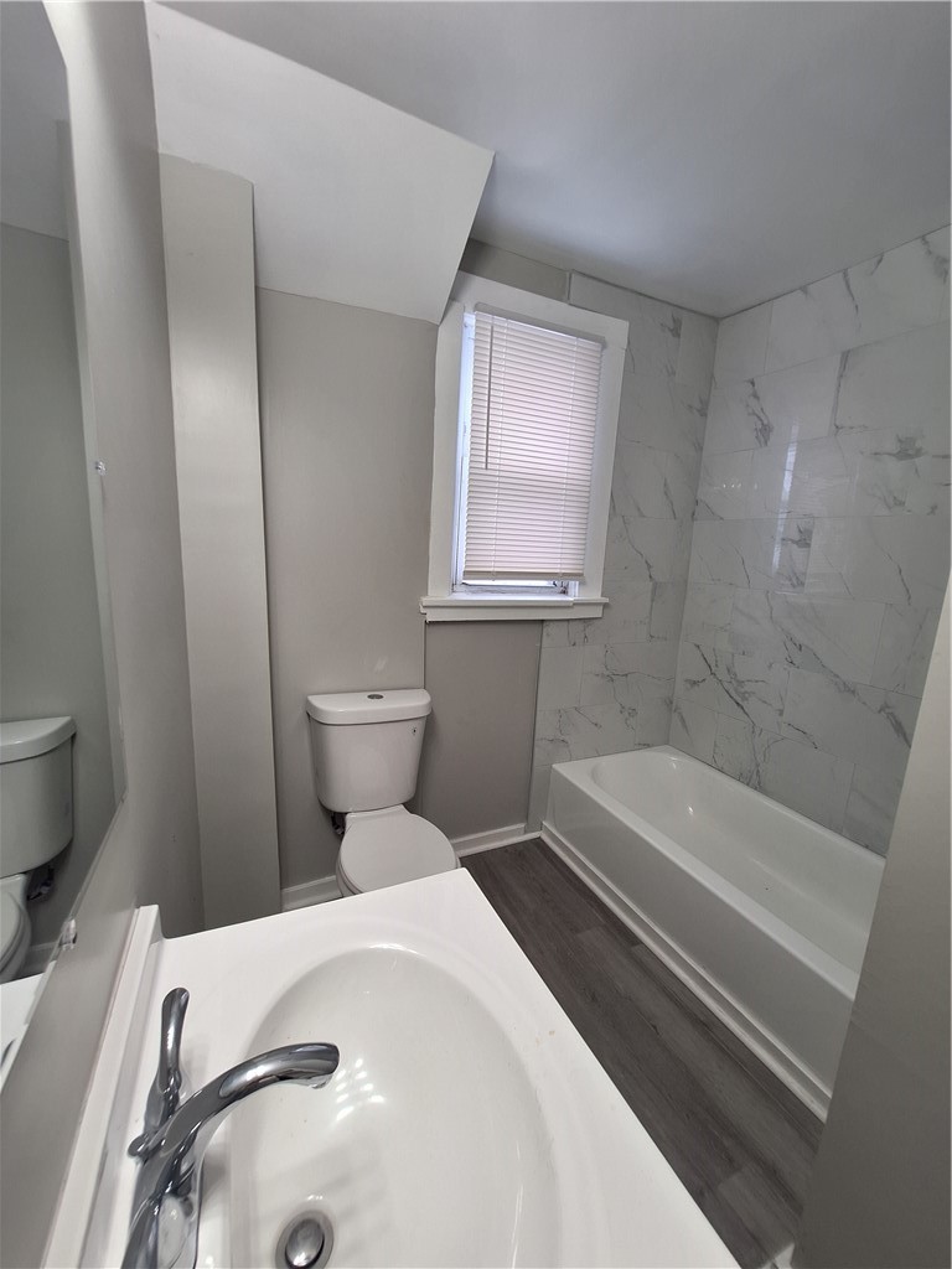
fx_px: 477
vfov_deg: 106.2
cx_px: 476
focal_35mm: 13
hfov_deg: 89.9
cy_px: 634
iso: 50
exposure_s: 1/40
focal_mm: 1.74
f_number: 2.2
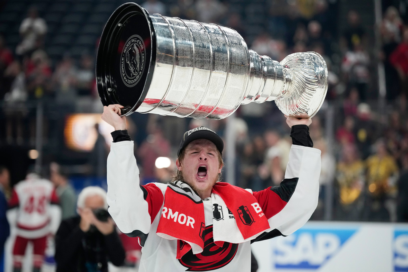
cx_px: 204
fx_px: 1552
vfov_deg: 10.0
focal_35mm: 137
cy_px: 136
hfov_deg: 15.0
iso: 3200
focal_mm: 137
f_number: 2.8
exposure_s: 1/2500
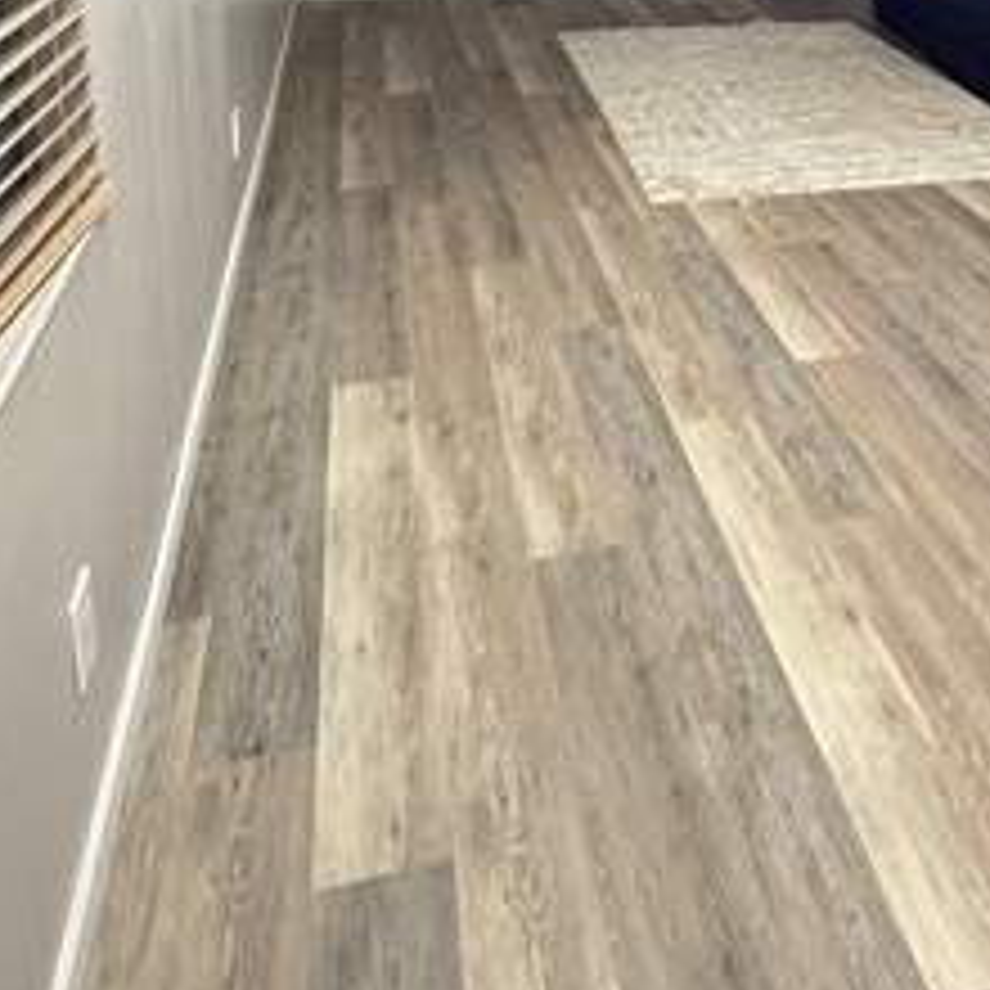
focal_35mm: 36
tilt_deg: -13.3
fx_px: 1165
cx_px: 702
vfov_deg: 40.5
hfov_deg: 45.0
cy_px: 4
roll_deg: -1.0
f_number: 2.2
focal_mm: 2.22
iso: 640
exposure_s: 1/60
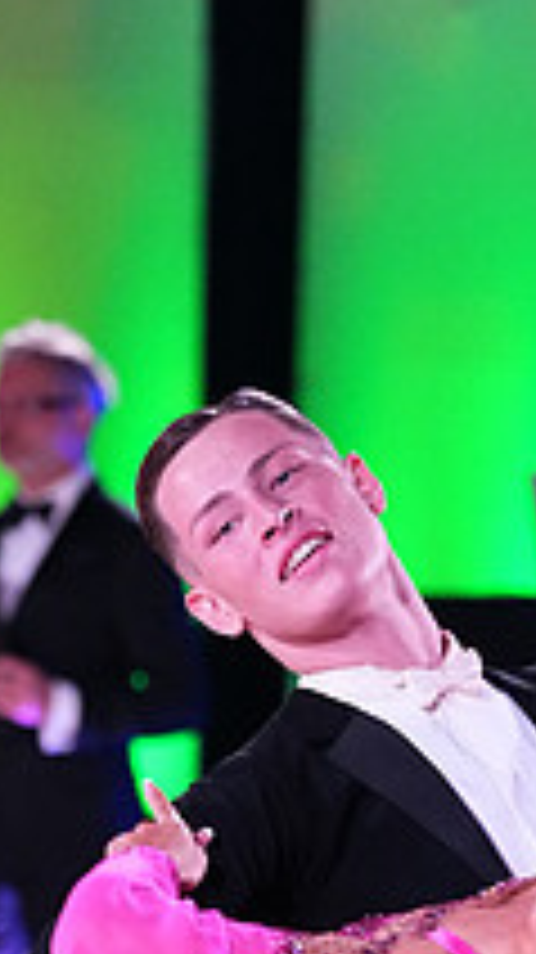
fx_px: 12603
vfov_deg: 4.3
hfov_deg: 2.4
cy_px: 1251
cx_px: 444
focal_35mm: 498
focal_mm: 174
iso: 5000
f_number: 4.5
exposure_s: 1/320
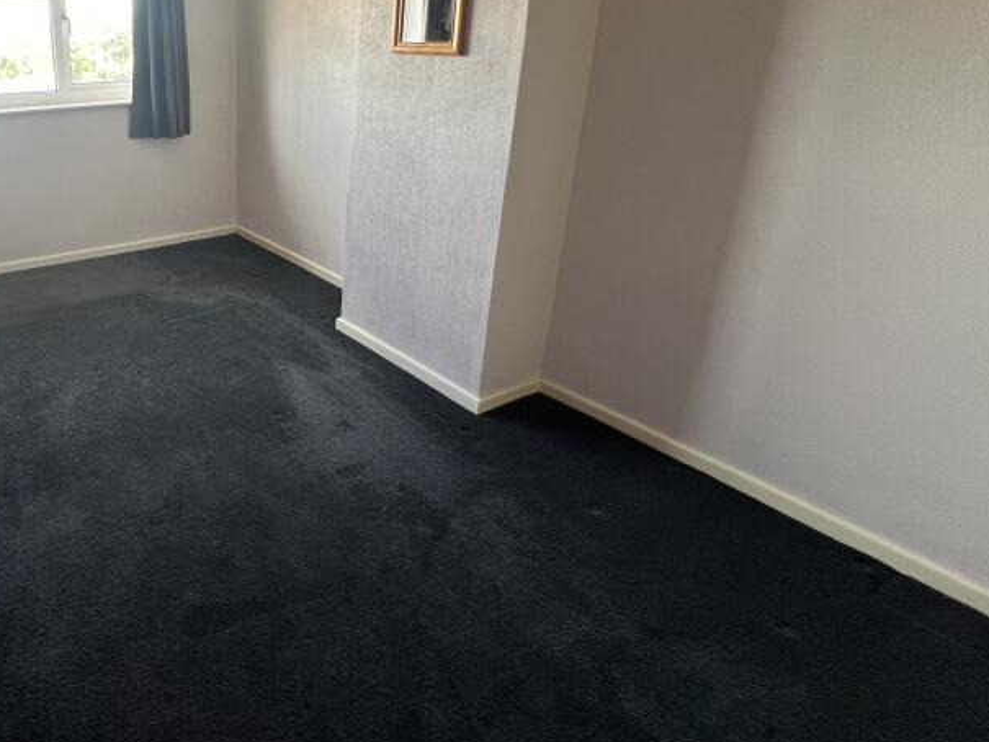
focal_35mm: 22
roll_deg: +1.2
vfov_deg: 59.6
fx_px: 629
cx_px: 190
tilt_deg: -17.9
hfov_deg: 68.6
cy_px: 242
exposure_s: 1/99
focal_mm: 1.57
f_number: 1.8
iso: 200
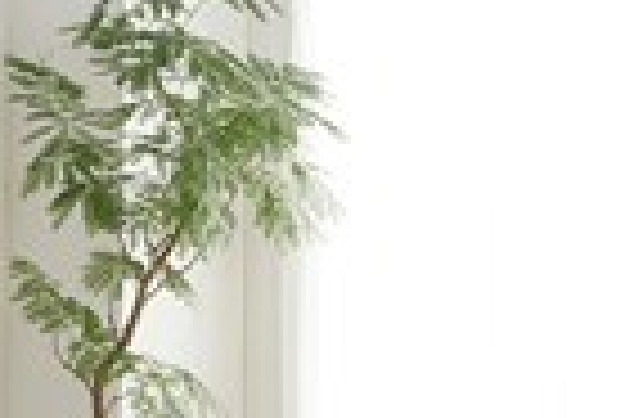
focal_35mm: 174
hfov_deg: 11.1
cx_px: -432
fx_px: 3011
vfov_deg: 7.9
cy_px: 526
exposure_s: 1/100
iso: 50
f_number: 3.5
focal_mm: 48
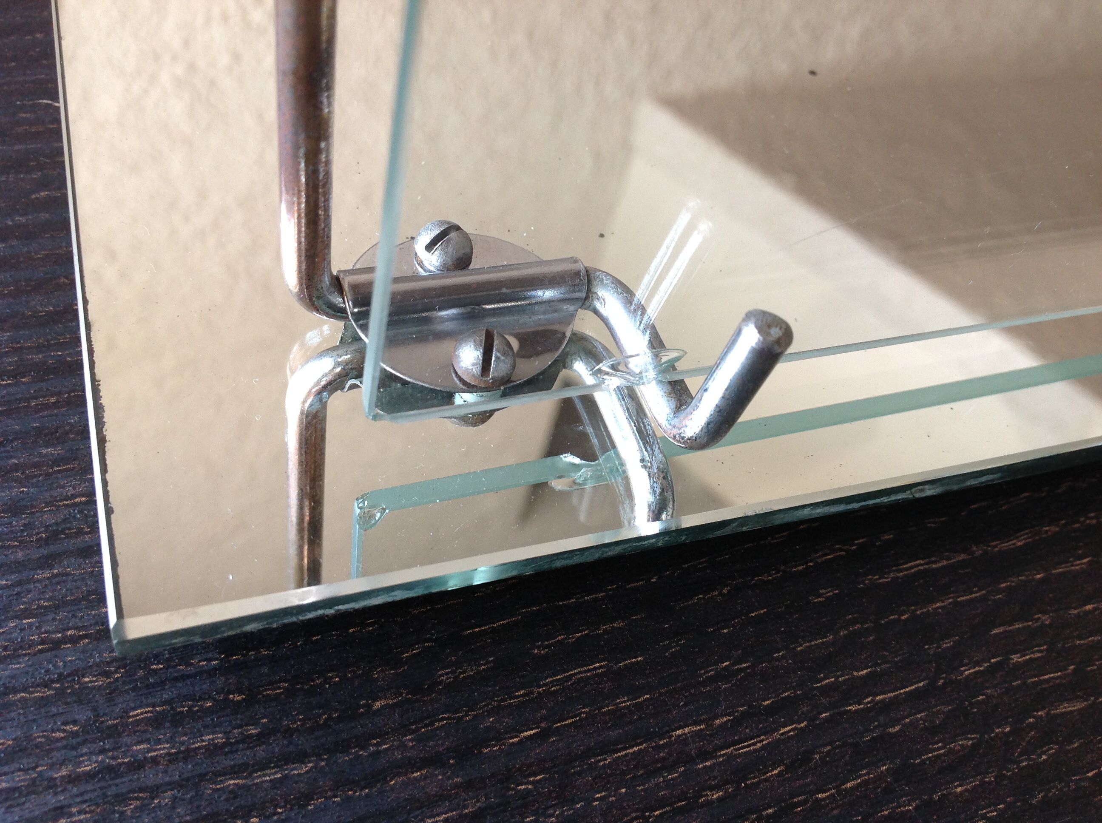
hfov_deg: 52.7
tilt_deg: -55.6
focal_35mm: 35
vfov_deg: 40.6
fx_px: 1113
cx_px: 551
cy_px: 412
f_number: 2.4
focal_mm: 4.28
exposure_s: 1/120
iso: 80
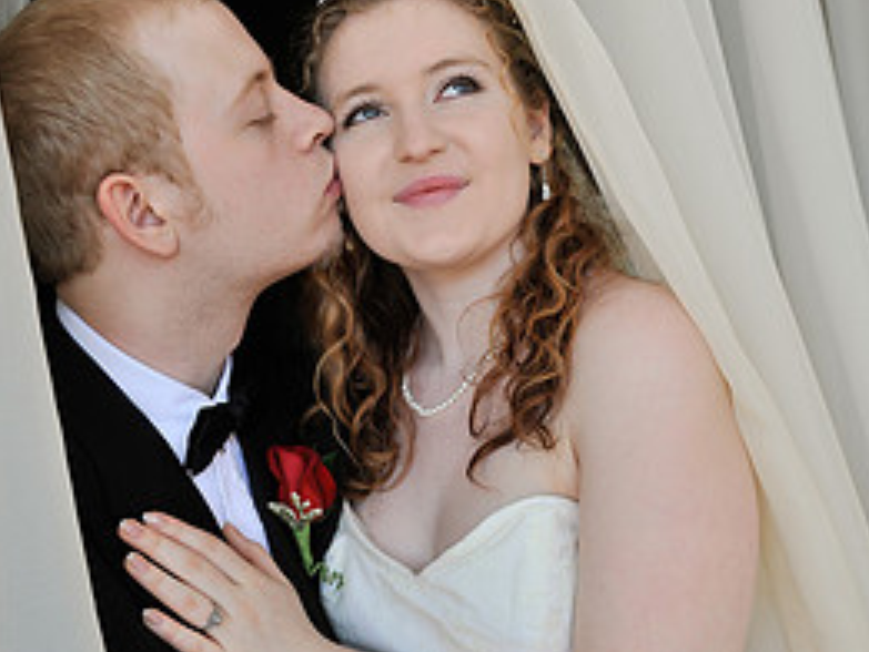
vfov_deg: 27.5
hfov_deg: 36.2
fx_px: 1331
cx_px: 438
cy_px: 359
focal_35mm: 53
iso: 500
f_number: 2.8
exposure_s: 1/1000
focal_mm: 32
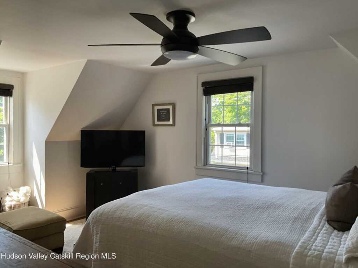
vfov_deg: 48.2
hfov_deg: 61.7
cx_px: 179
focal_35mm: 29
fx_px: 300
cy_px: 134
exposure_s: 1/122
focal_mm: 3
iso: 50
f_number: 1.8
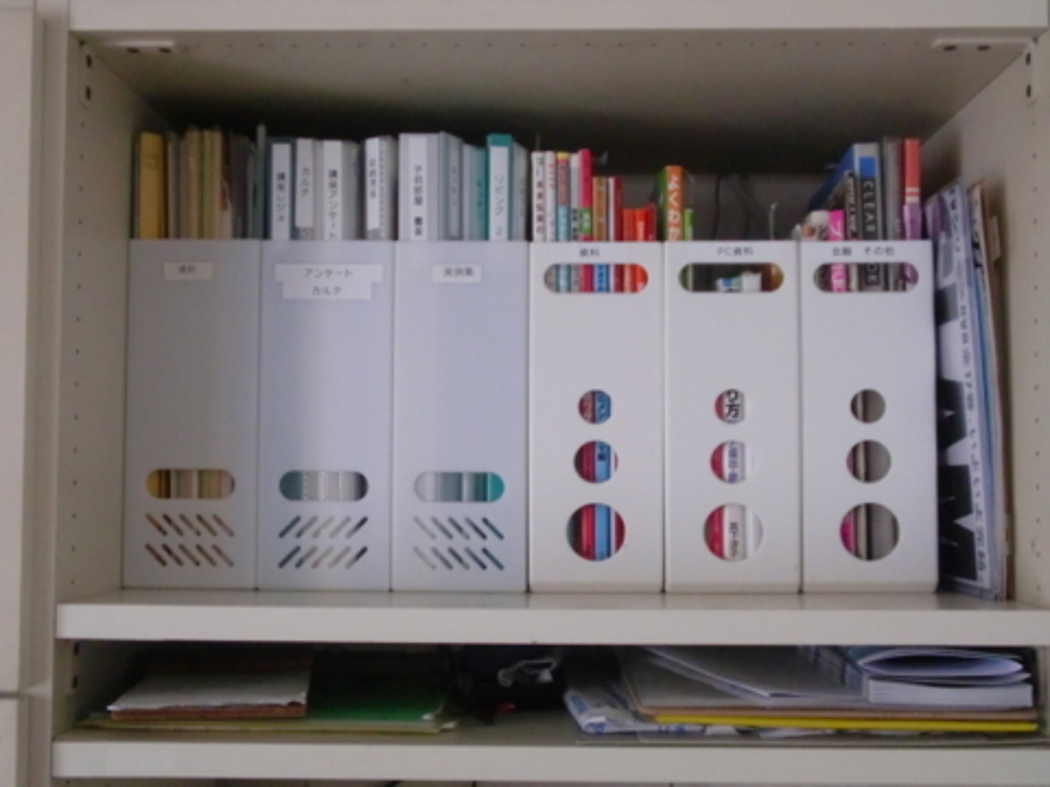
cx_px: 525
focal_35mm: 48
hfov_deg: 39.7
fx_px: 1456
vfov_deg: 30.3
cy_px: 394
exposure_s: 1/60
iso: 500
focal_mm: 7.91
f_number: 3.4
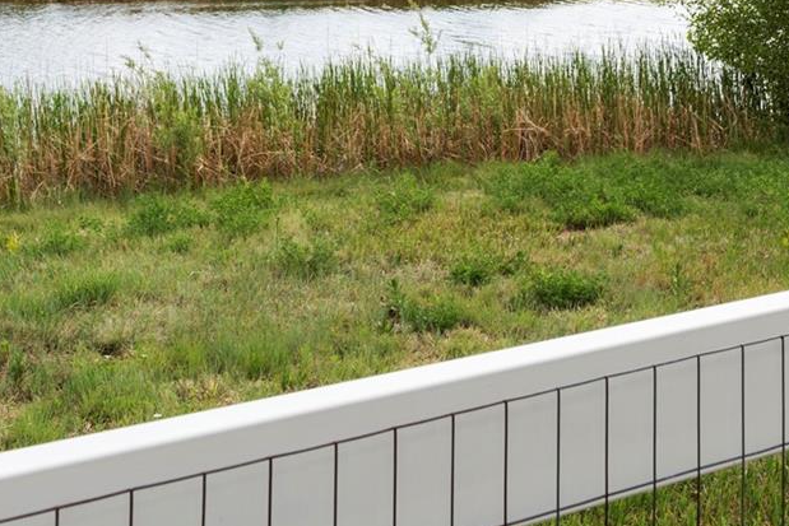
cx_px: 502
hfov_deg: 32.2
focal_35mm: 62
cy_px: -111
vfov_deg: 20.5
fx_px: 1359
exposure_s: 1/250
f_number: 9
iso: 400
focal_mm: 24
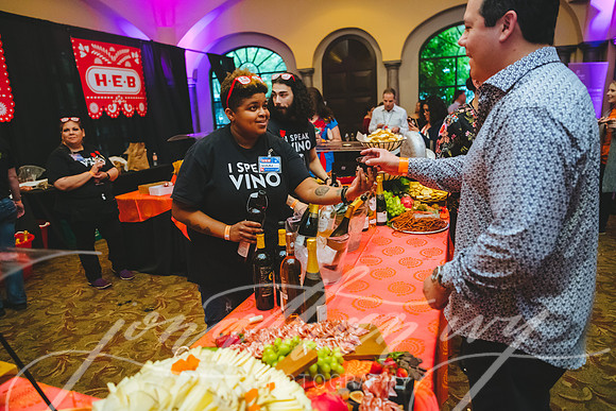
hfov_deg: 73.7
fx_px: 411
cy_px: 206
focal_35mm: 24
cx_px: 308
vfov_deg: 53.2
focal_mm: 24
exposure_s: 1/200
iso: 8000
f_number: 2.8
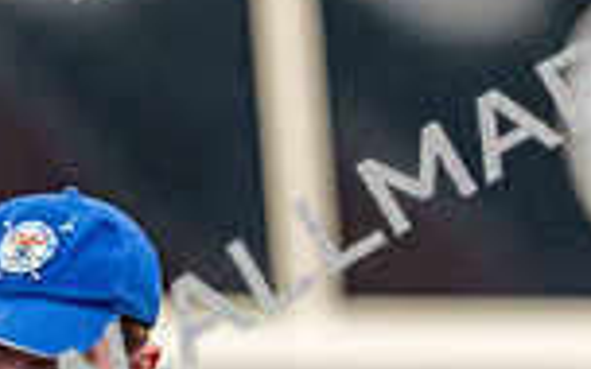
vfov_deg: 0.8
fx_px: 25143
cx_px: 272
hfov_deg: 1.3
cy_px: 569
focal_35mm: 1561
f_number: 4.5
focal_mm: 400
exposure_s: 1/2000
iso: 5600
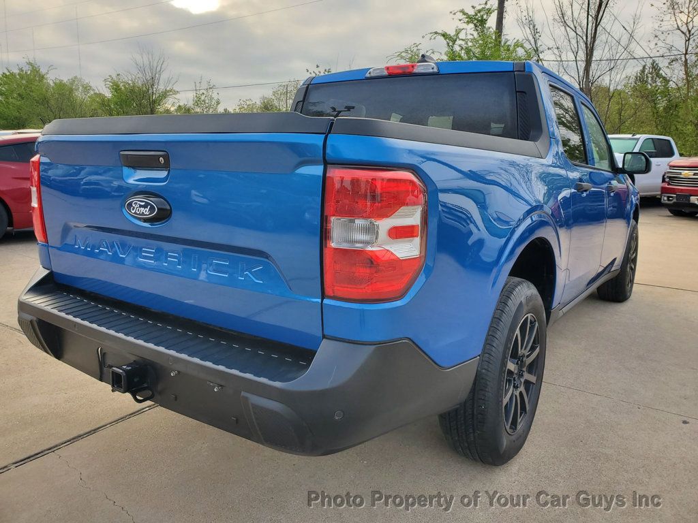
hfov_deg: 67.3
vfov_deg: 53.1
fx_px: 524
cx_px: 349
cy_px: 262
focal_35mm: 26
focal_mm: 4.3
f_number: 2.4
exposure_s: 1/310
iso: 50
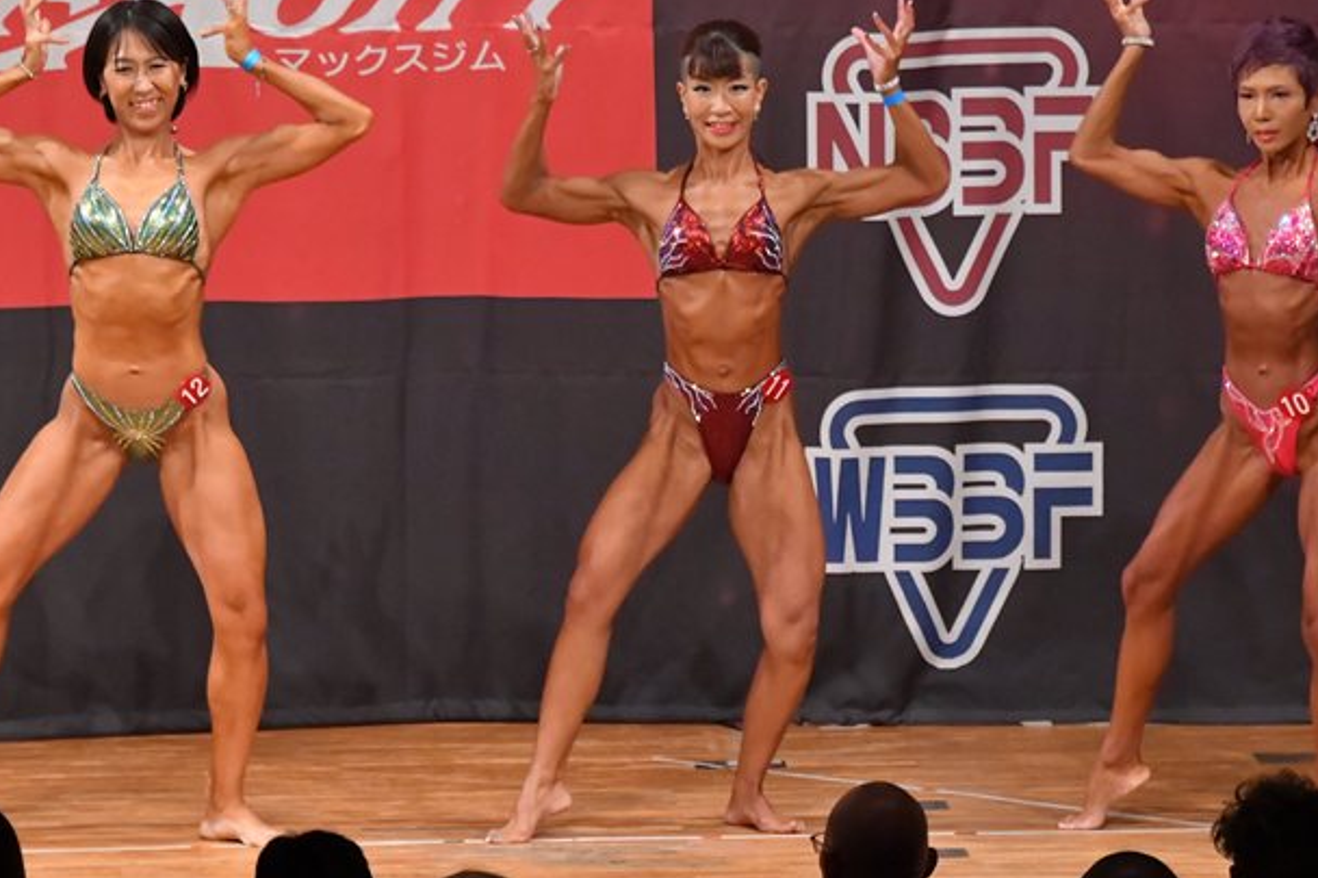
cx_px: 684
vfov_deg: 4.2
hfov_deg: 6.3
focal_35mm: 325
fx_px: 11895
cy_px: 540
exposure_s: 1/400
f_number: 5.6
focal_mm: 170
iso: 9000
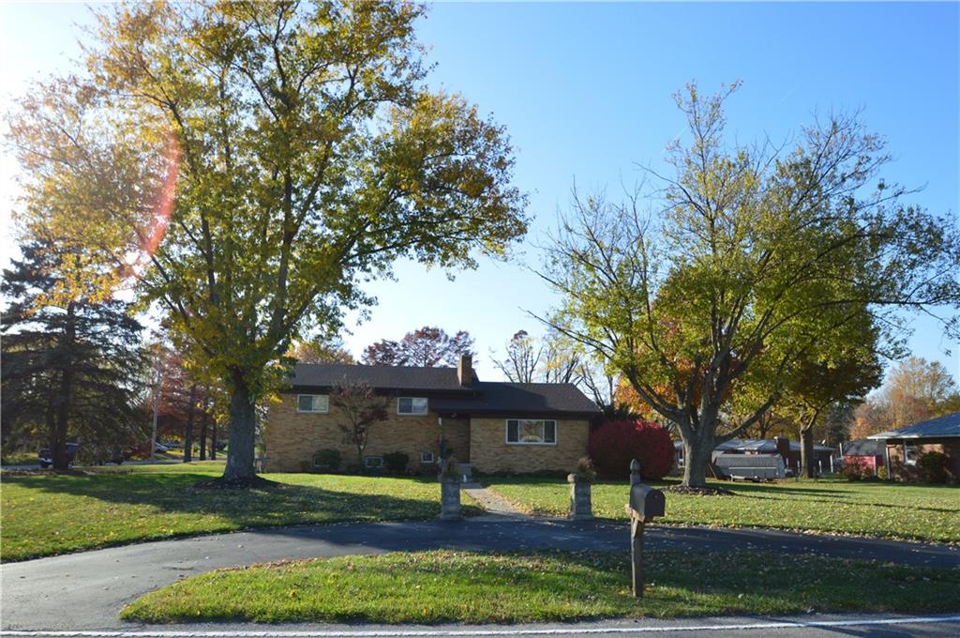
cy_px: 319
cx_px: 480
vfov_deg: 53.0
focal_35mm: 24
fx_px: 639
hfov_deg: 73.8
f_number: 10
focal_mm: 16
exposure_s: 1/320
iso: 400
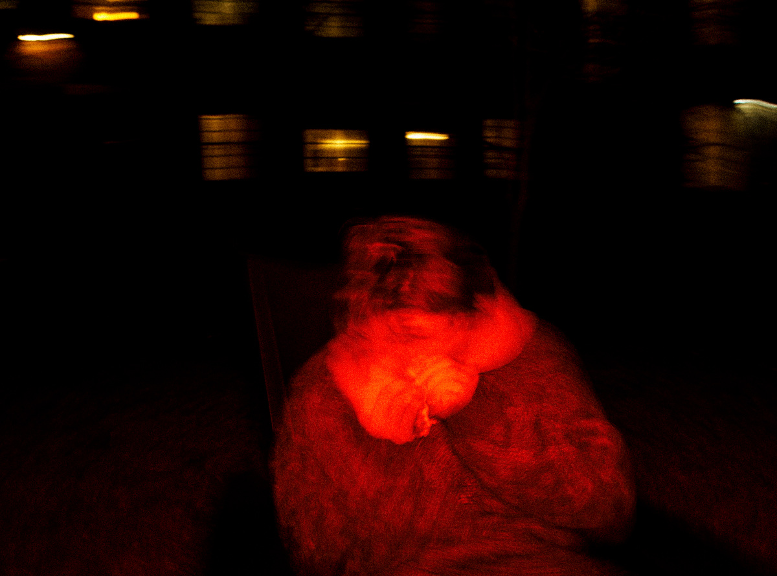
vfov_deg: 47.5
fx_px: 655
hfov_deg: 61.3
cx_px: 392
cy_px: 288
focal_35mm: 29
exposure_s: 1/3
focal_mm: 18
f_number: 5
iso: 100
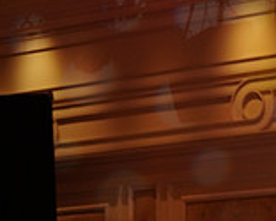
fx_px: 2133
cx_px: 96
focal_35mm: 261
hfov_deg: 7.4
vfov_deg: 5.8
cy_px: 447
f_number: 2.8
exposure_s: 1/250
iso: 800
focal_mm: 75
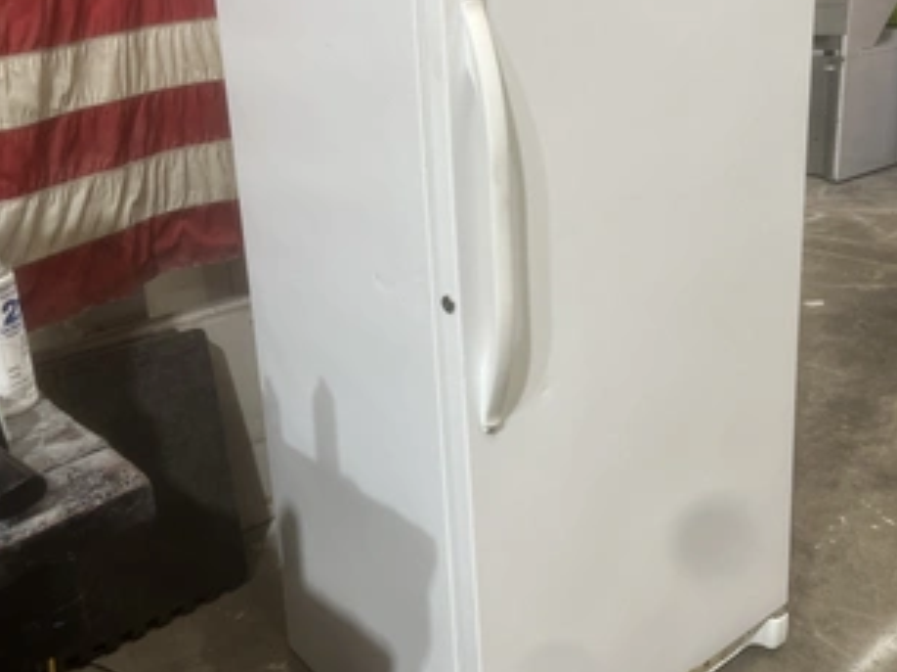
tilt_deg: -15.5
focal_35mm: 34
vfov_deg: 41.4
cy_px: 252
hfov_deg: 53.9
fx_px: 880
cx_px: 407
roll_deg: +3.4
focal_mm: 5.1
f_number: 1.6
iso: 125
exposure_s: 1/120
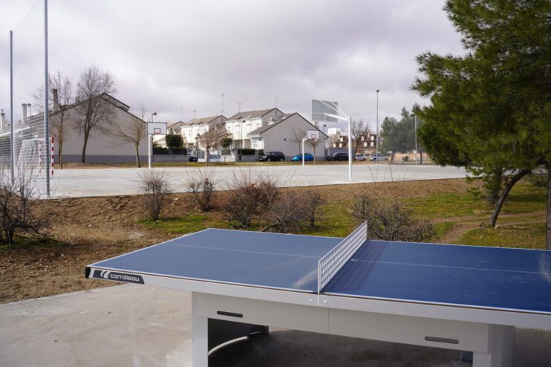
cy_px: 179
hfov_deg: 63.7
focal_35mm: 29
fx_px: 444
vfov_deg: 44.9
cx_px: 279
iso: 100
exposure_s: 1/640
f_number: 5
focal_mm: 28
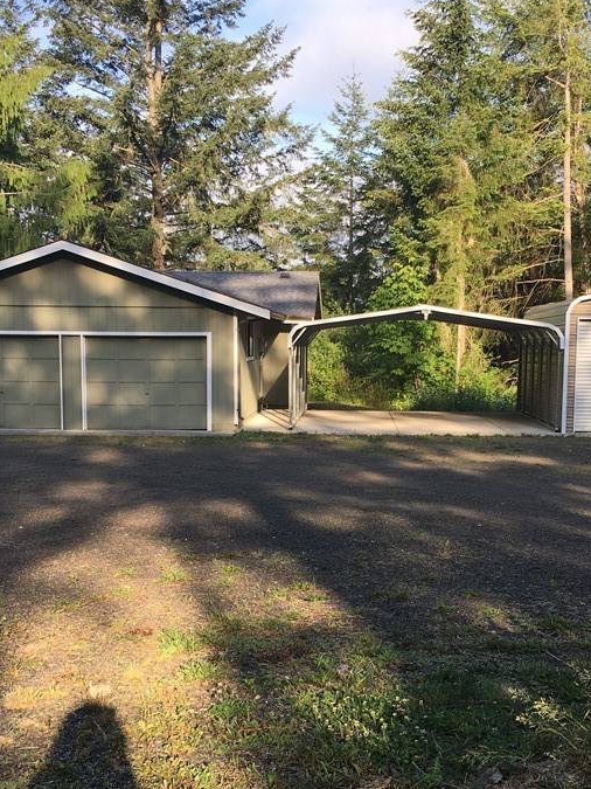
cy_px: 475
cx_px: 334
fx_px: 1002
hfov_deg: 32.8
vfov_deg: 42.7
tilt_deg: -7.5
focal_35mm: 44
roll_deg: -0.4
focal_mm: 4.15
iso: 25
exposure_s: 1/527
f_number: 2.2
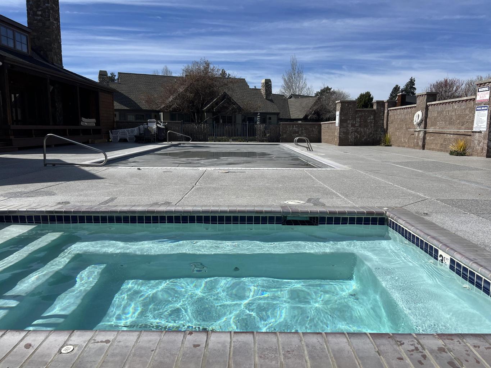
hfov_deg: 67.3
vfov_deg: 53.1
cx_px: 246
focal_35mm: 26
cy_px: 184
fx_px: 369
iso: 50
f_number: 1.5
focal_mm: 5.7
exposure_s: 1/8000
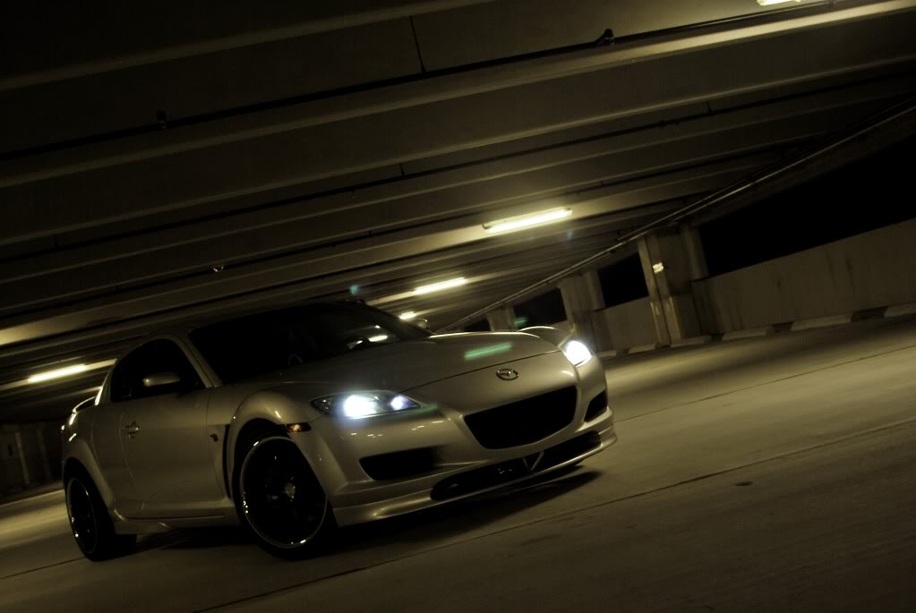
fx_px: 1070
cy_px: 306
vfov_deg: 32.0
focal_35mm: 42
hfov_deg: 46.3
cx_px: 458
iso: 100
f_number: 4.5
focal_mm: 28
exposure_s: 1/15
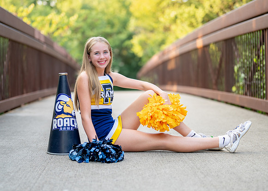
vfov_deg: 20.2
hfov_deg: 28.0
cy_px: 100
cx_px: 128
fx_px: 537
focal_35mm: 71
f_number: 1.2
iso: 125
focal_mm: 50
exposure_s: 1/500
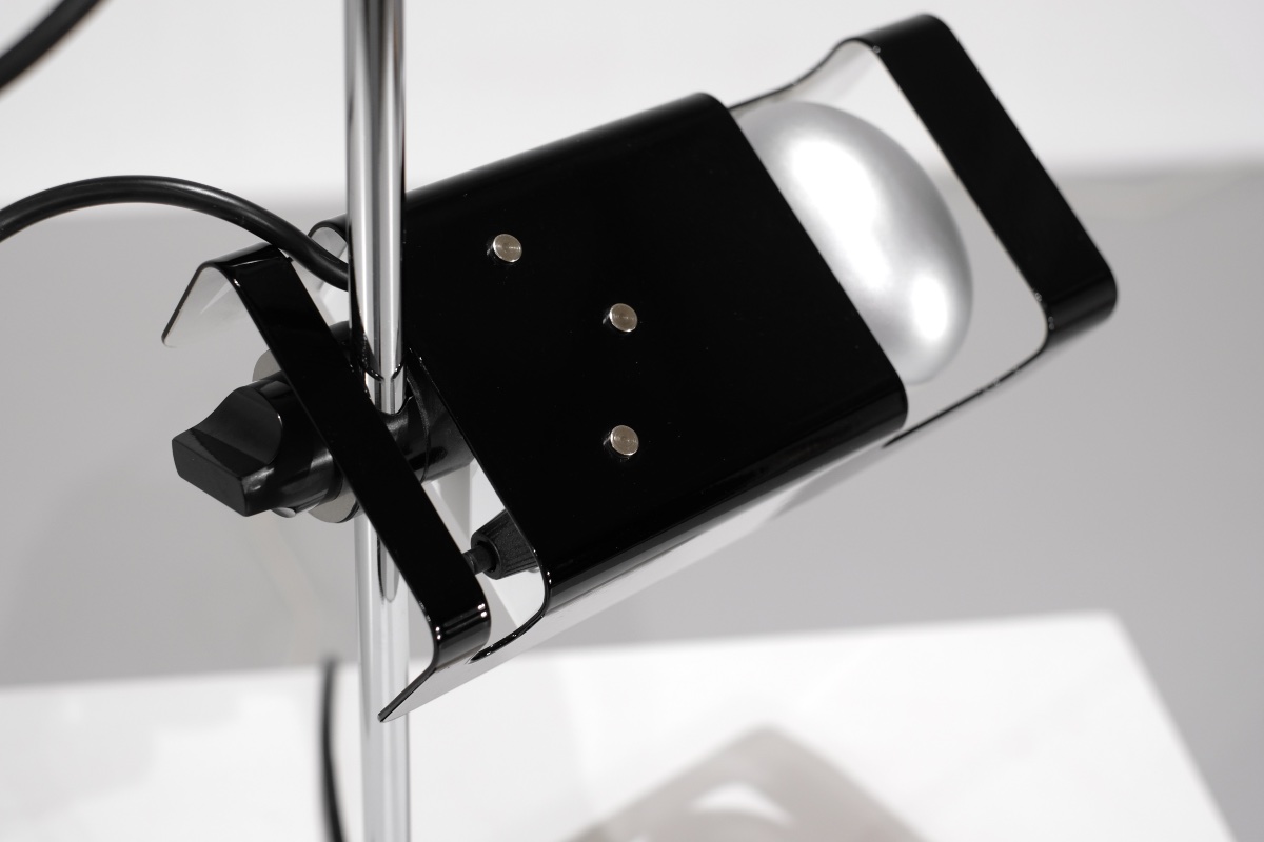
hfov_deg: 37.5
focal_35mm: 53
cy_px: 421
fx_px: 1861
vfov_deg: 25.5
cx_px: 632
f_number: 4
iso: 400
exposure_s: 1/85
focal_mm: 35
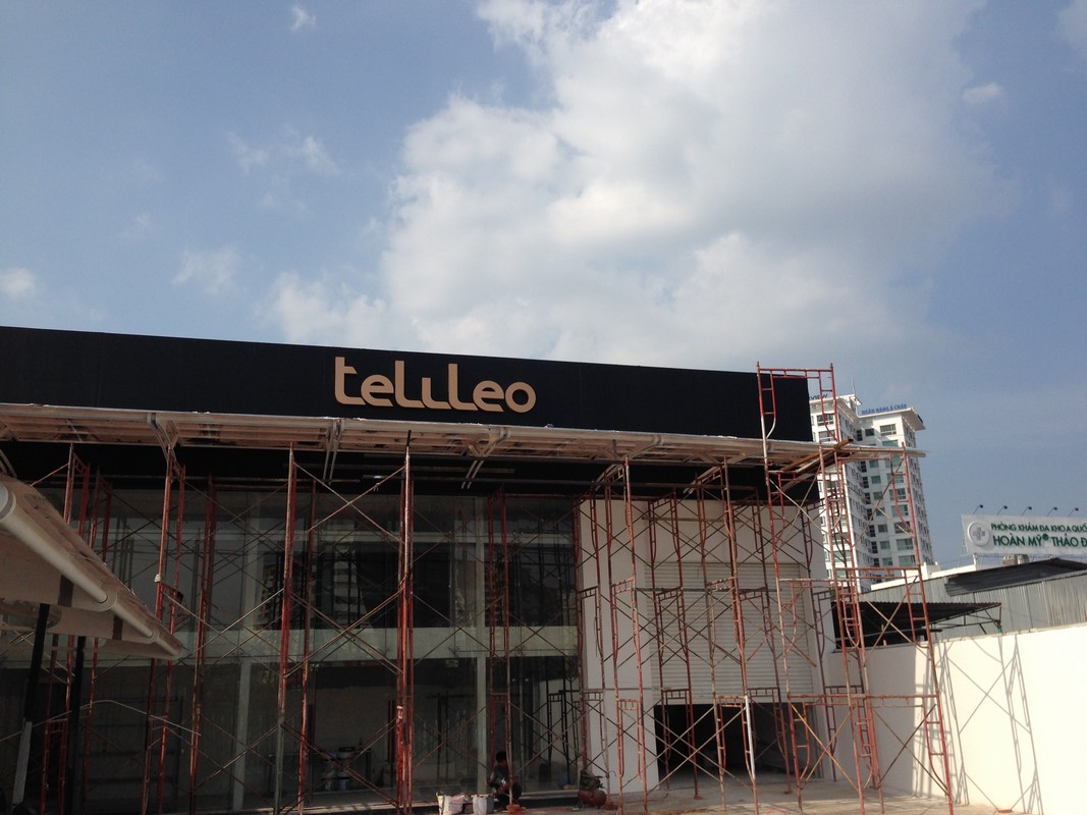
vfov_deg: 42.9
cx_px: 544
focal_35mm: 33
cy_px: 408
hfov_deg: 55.4
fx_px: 1036
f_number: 2.4
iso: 50
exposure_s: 1/2008
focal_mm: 4.12
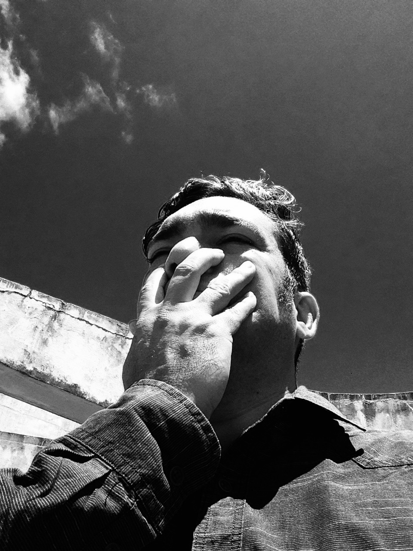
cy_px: 276
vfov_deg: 55.4
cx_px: 206
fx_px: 525
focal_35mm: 33
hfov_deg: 42.9
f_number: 2.4
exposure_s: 1/1410
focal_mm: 2.15
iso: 50
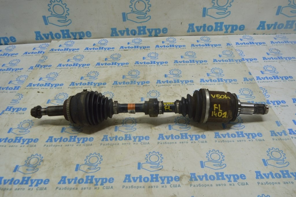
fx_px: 246
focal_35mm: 30
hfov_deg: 62.0
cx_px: 148
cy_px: 98
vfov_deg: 43.5
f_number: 5.6
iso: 400
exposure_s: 1/40
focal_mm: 20
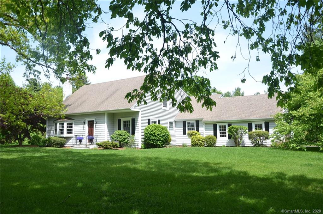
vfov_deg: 47.7
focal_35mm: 27
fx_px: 242
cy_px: 107
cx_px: 162
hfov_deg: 67.5
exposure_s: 1/400
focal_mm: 18
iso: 200
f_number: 7.1
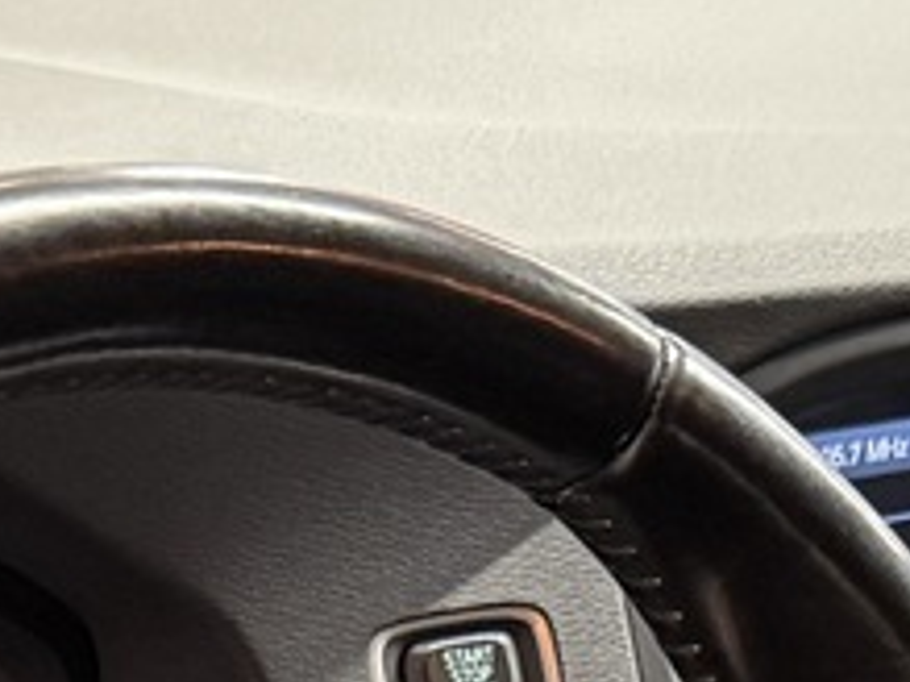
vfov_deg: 8.3
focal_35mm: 158
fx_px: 4151
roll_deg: -1.6
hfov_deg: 12.4
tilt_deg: -34.7
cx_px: 133
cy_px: 1830
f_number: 1.78
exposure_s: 1/60
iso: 400
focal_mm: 6.76
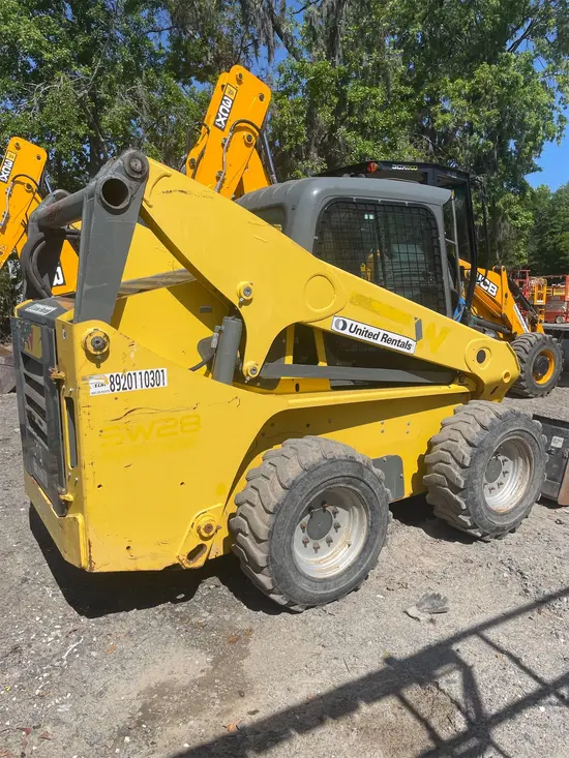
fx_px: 570
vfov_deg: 67.3
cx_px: 284
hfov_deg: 53.1
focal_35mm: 26
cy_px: 379
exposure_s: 1/5291
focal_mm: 4.2
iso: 32
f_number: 1.6
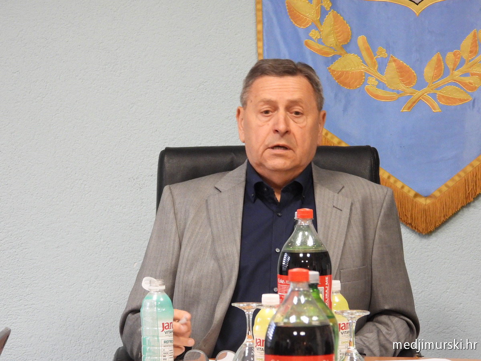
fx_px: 3543
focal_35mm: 255
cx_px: 240
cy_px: 180
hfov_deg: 7.8
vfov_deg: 5.8
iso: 800
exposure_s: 1/20
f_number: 4.5
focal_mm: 45.8
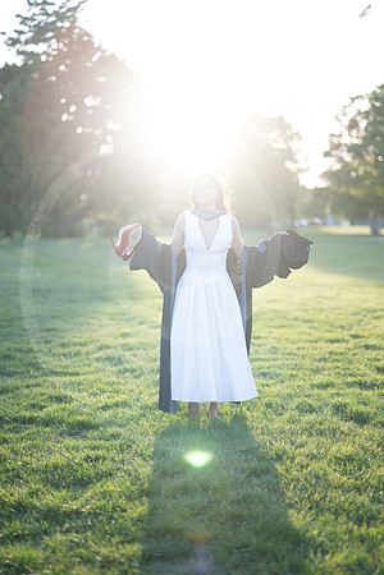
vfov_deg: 39.6
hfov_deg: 27.0
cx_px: 192
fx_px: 800
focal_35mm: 50
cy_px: 288
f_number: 1.3
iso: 200
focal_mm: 50
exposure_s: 1/1250
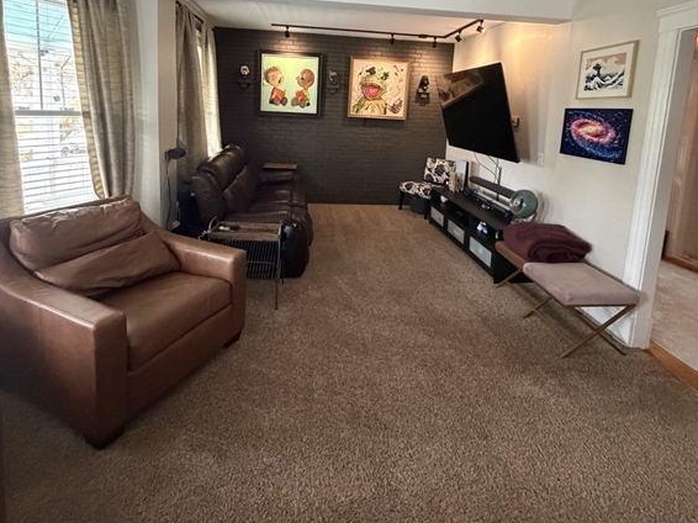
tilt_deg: -6.8
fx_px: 383
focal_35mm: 19
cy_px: 160
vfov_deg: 66.1
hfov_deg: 84.7
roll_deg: -3.4
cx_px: 347
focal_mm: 2.22
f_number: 2.2
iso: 1250
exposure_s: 1/60
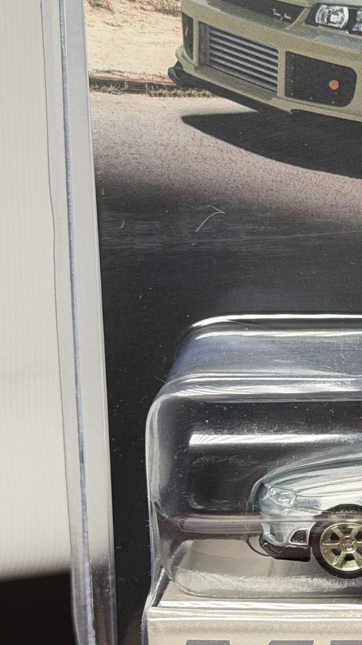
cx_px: 531
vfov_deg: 17.9
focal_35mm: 120
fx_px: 2048
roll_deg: +0.2
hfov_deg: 9.8
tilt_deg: -5.2
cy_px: 362
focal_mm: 6.76
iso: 64
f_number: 1.78
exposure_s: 1/175
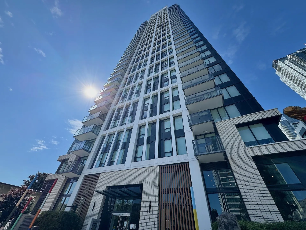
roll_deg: -4.8
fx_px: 124
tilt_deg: +43.6
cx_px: 153
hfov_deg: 102.1
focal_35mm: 14
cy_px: 115
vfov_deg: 85.7
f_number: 2.2
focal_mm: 2.22
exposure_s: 1/1600
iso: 50
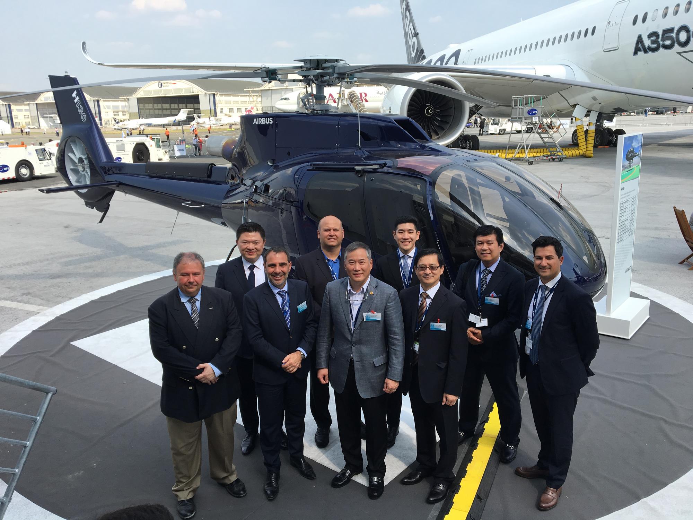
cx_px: 346
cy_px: 260
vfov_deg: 48.2
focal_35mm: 29
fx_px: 581
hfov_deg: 61.7
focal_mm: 4.15
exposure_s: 1/874
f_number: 2.2
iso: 25
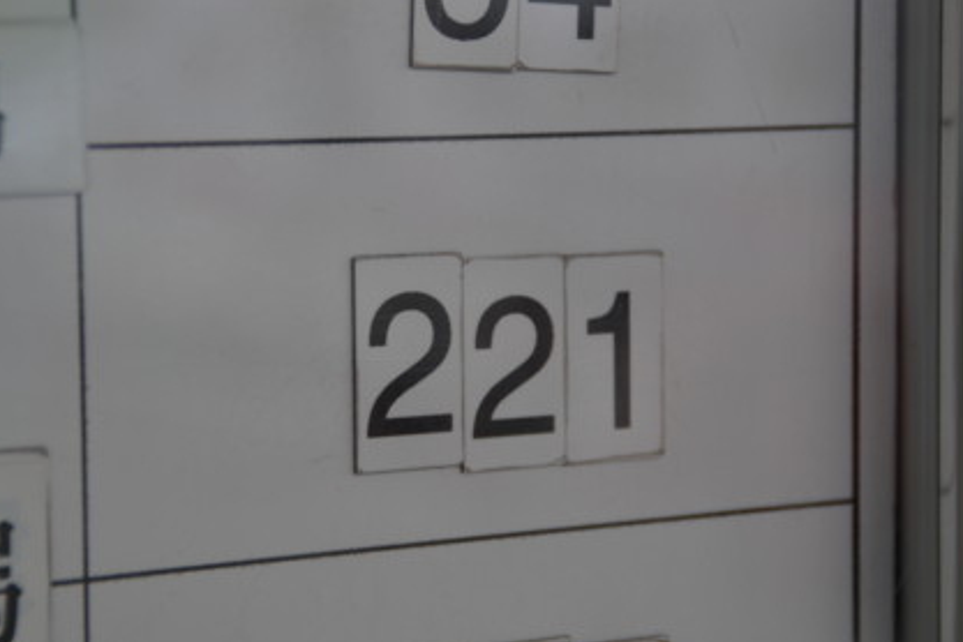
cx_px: 513
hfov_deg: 14.9
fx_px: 3679
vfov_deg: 10.0
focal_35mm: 138
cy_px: 339
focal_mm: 85
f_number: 5.6
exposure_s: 1/500
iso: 180
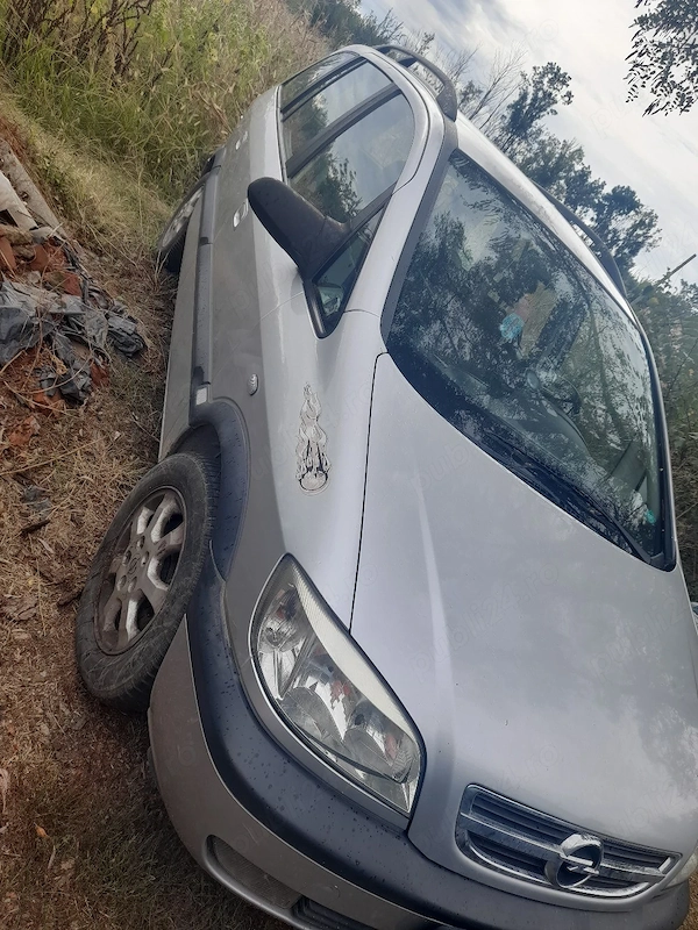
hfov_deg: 54.9
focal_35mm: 25
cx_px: 349
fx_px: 672
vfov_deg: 69.4
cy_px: 465
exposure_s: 1/303
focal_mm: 4.6
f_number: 2
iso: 20
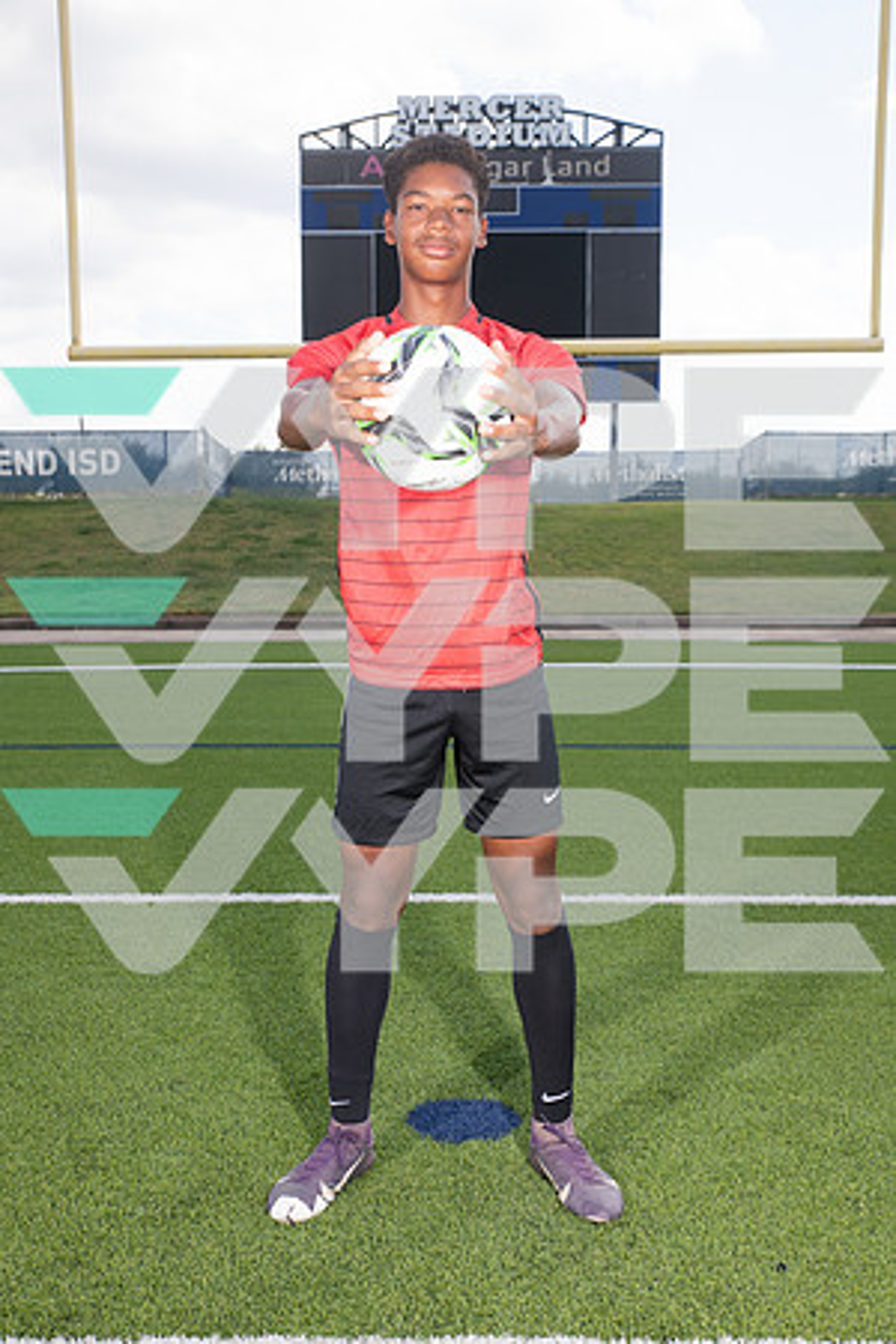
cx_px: 448
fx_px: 1493
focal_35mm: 40
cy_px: 672
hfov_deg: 33.4
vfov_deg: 48.5
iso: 125
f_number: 7.1
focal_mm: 40
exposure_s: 1/320
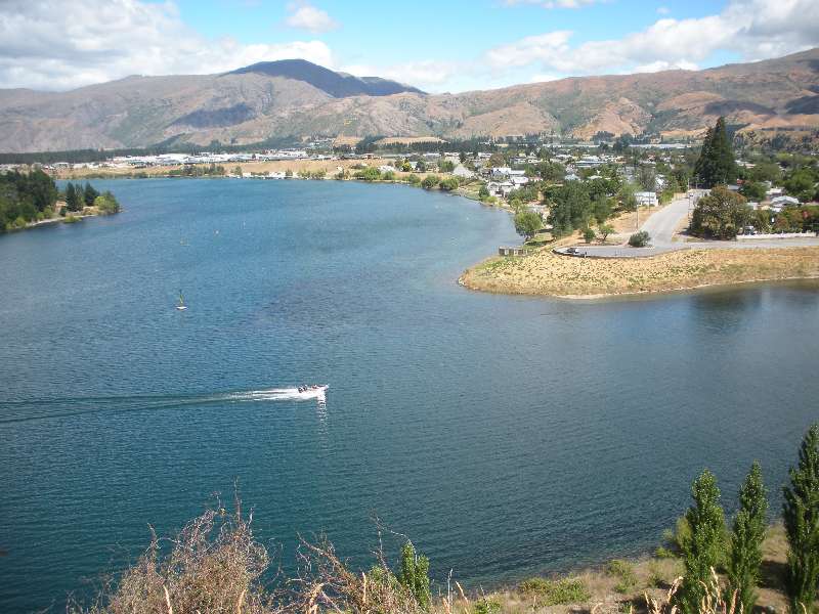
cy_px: 307
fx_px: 828
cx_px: 410
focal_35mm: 35
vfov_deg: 40.7
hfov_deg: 52.6
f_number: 3.5
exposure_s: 1/545
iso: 64
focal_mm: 6.3
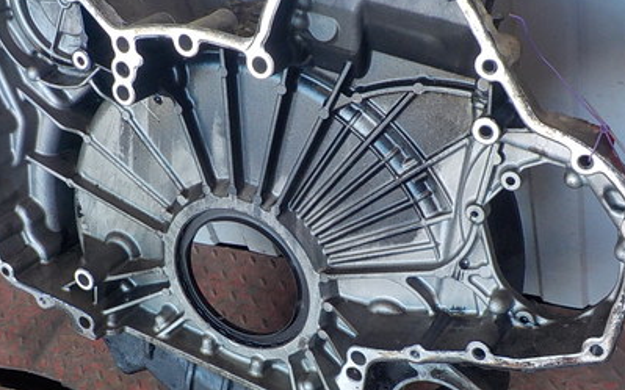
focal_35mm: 51
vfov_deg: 25.3
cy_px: 191
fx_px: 868
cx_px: 285
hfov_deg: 39.6
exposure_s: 1/30
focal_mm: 4.1
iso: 160
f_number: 3.3
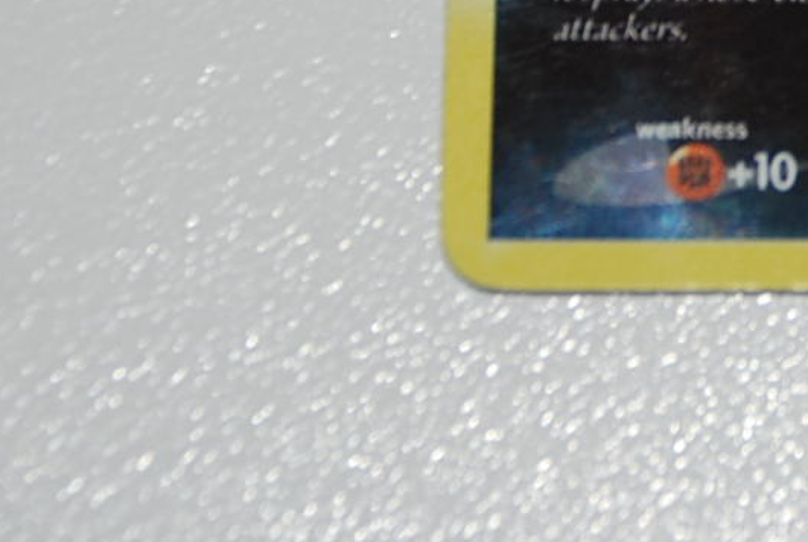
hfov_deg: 6.0
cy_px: -400
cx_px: 1061
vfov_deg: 4.0
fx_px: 7621
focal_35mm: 339
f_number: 5.3
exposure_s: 1/60
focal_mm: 62
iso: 200
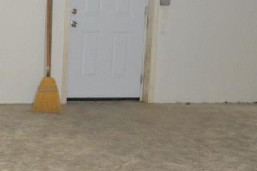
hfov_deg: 19.0
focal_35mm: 102
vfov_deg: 13.4
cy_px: 109
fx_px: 728
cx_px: -48
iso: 1000
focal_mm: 20
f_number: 3.8
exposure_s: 1/60
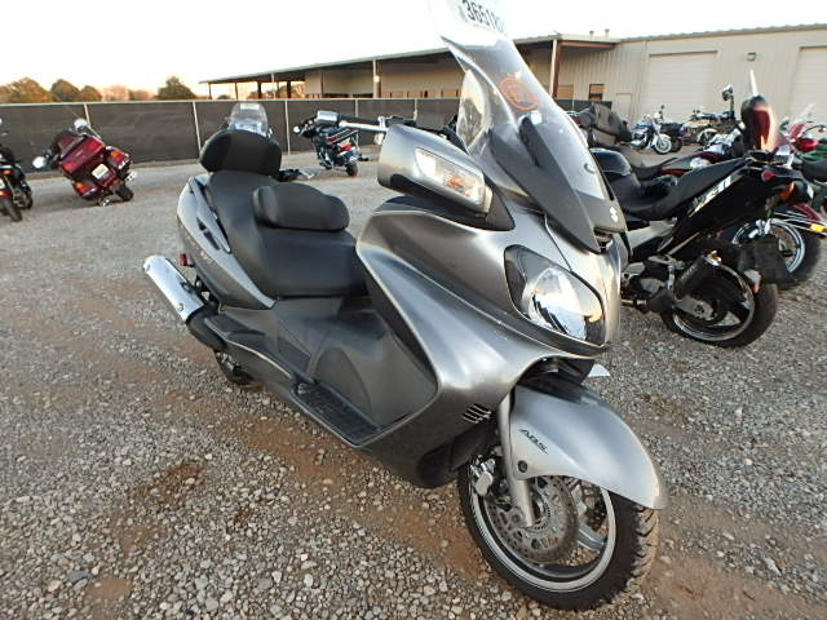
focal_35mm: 21
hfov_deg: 79.0
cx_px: 414
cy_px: 310
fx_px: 502
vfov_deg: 63.4
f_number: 3.5
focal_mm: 3.7
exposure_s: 1/60
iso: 200
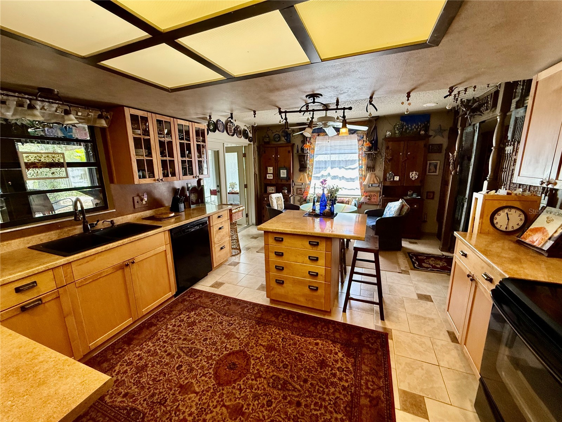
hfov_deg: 102.1
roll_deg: +0.8
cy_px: 211
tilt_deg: -9.6
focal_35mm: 14
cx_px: 281
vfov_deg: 85.7
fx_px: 227
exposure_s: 1/120
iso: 400
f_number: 2.2
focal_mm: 2.22
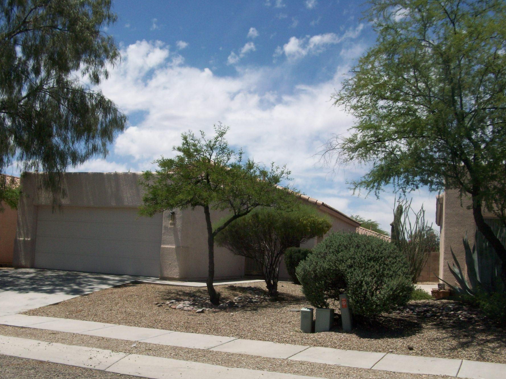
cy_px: 188
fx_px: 570
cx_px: 250
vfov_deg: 36.8
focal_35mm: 39
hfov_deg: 47.9
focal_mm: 5.7
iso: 64
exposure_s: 1/524
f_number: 5.5
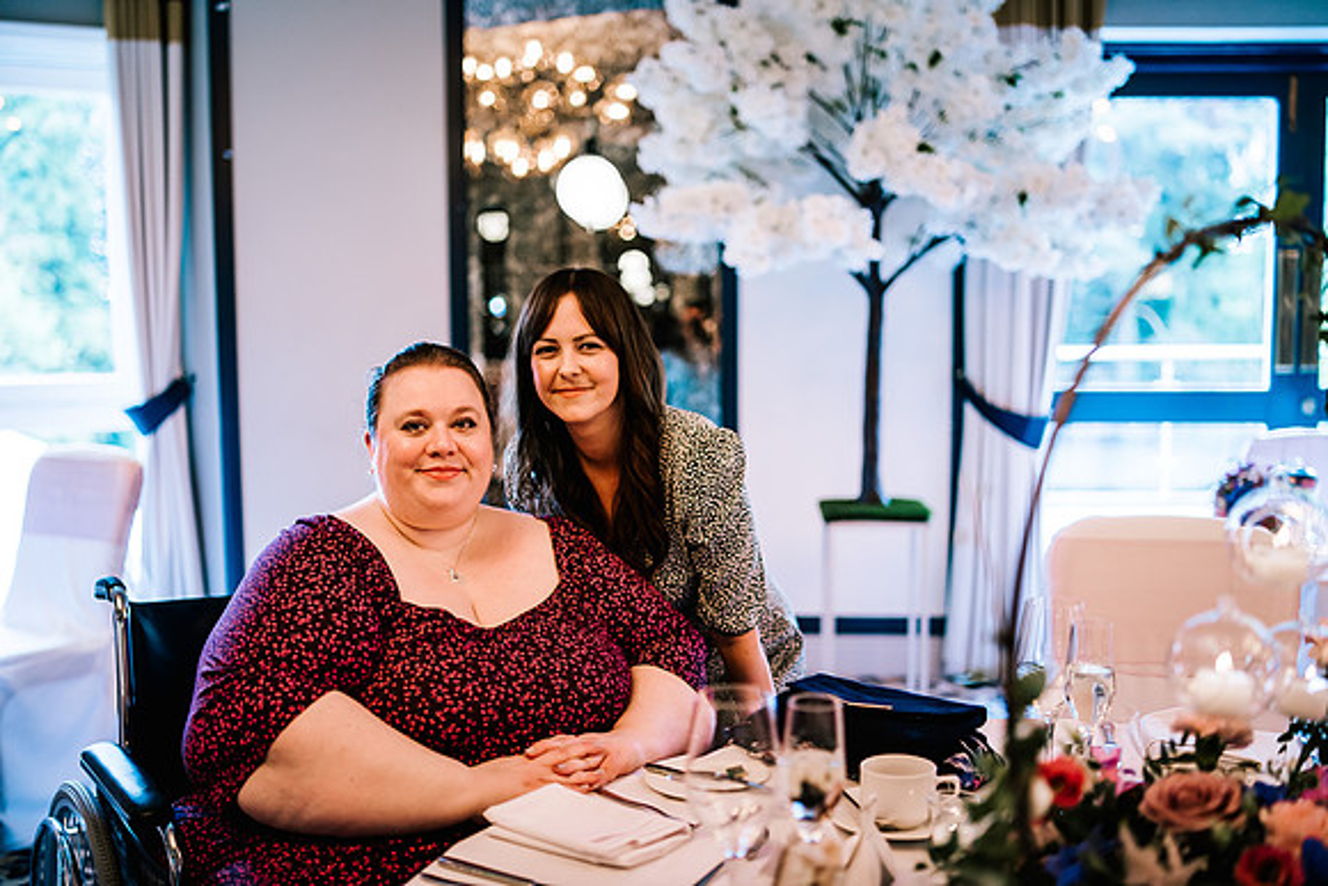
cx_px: 664
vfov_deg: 37.9
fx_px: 1291
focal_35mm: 35
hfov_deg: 54.4
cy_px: 443
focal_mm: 35
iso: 640
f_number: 1.4
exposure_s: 1/500
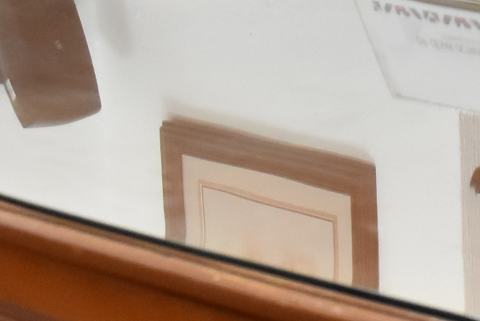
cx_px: 795
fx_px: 2436
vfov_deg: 7.5
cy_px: -83
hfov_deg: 10.7
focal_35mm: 183
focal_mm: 23
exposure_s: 1/80
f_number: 5.6
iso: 1600
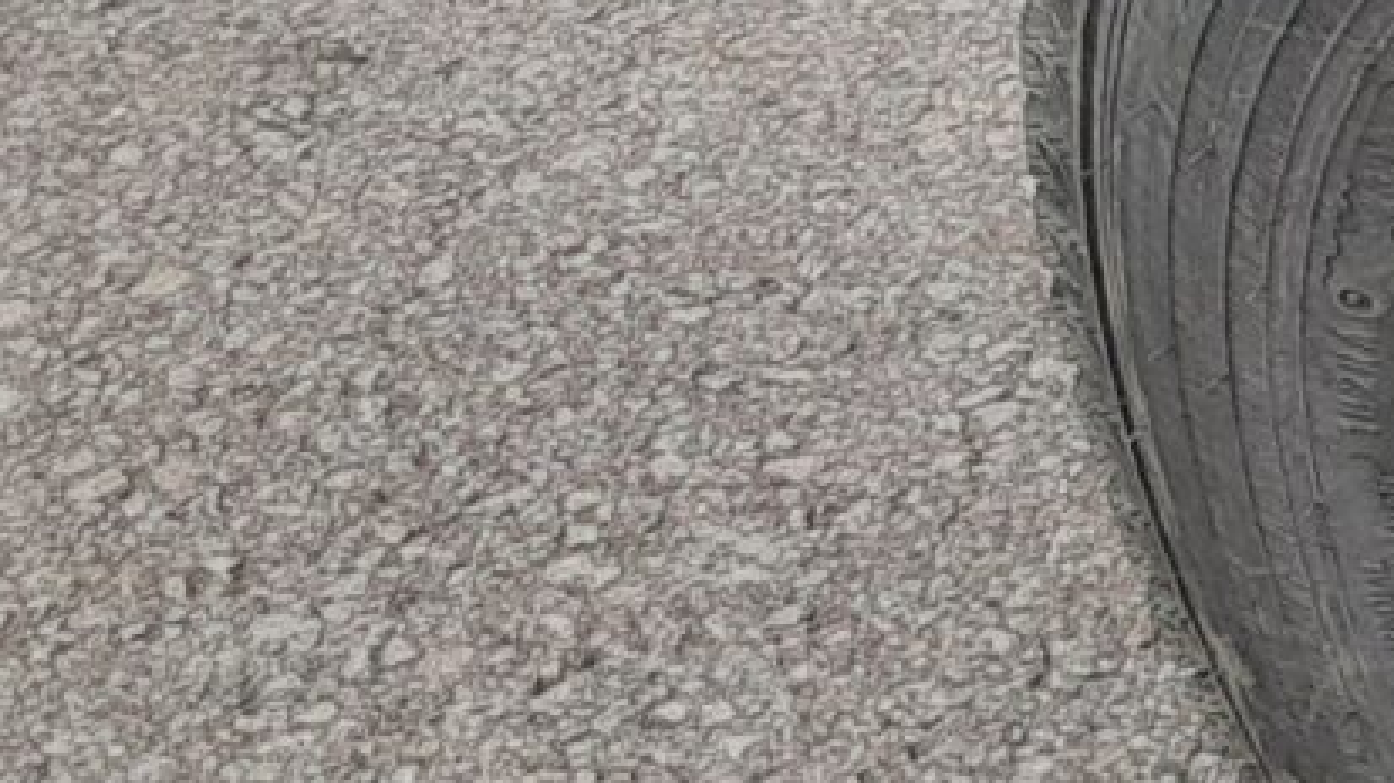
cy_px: 500
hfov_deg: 15.9
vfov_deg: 10.6
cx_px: 2525
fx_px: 4212
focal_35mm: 114
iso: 40
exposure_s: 1/189
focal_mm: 2.91
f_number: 1.9
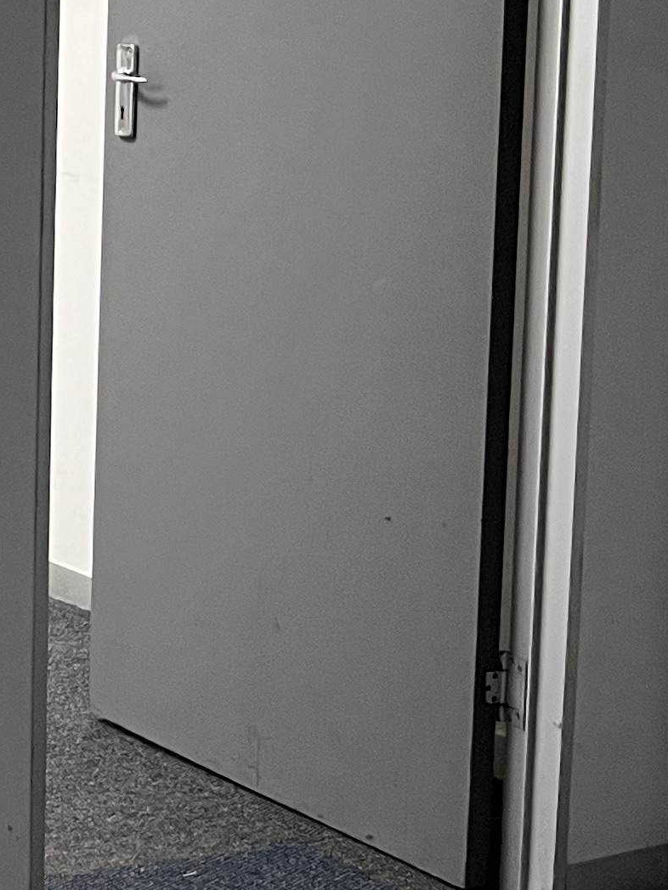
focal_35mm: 100
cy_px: 160
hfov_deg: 11.7
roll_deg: -0.1
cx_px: -1007
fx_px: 2573
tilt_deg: -5.3
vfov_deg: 19.4
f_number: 1.6
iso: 80
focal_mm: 5.1
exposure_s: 1/50
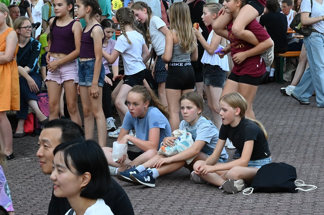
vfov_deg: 11.8
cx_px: 202
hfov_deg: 17.6
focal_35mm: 116
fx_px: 1043
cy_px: 40
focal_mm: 70
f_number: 11
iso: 4500
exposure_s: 1/500
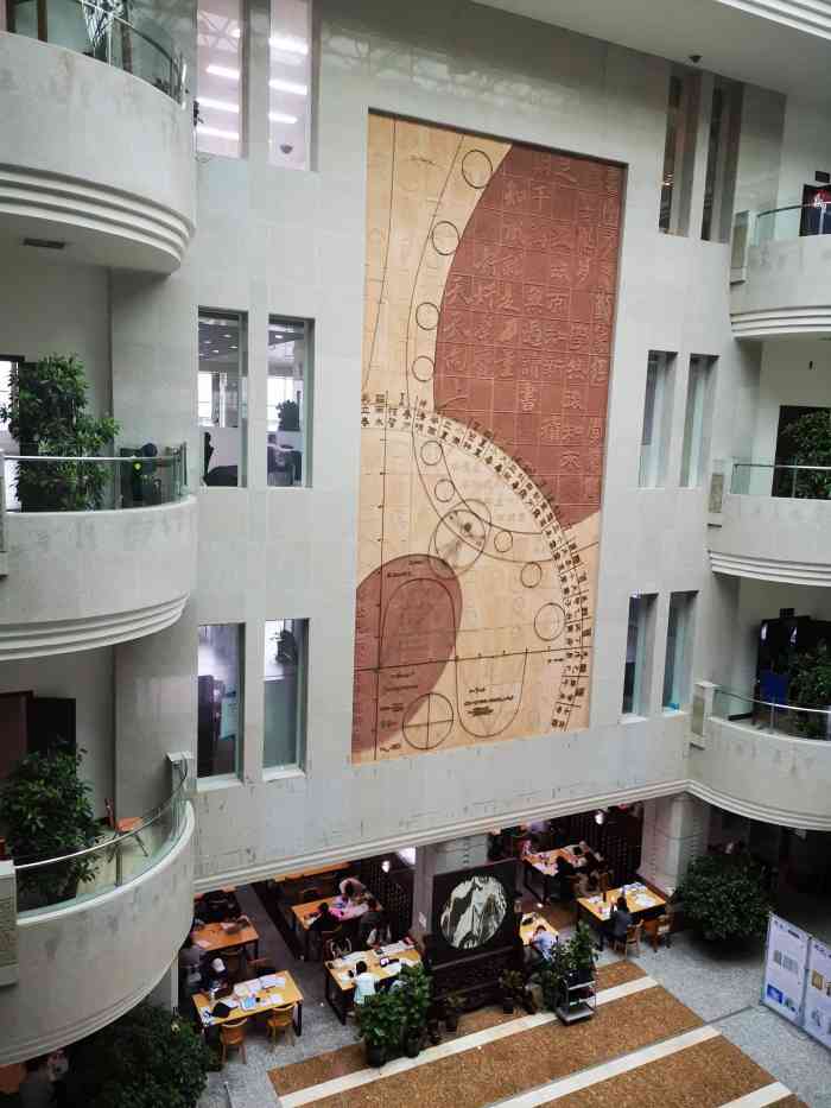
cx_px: 416
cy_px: 554
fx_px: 864
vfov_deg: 65.3
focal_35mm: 27
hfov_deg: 51.4
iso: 400
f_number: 1.8
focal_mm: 4.75
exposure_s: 1/100
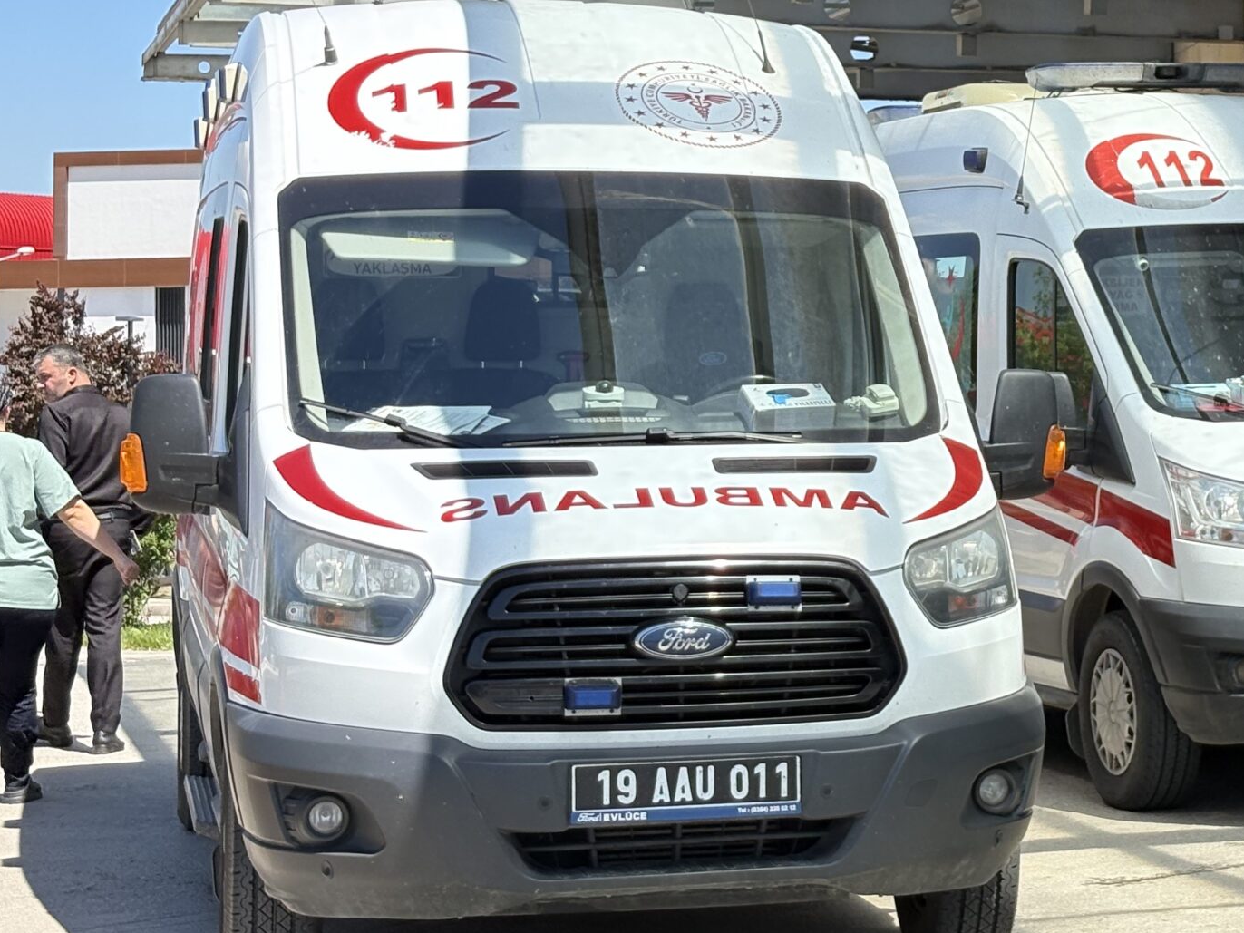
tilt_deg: +2.8
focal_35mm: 97
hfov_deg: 20.0
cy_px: 247
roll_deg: +1.0
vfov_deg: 15.2
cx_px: 1025
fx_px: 3486
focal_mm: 5.96
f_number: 1.6
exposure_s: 1/2075
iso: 32
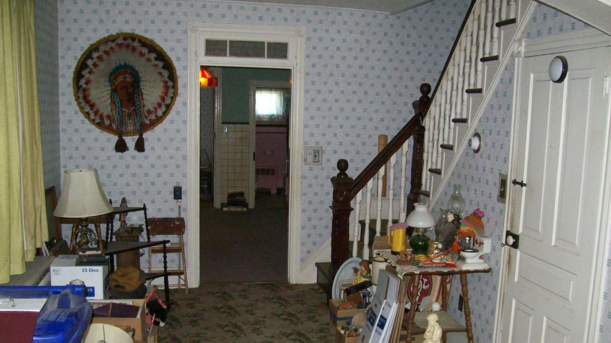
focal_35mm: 40
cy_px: 218
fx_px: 648
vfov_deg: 29.6
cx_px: 302
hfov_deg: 50.5
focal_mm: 6
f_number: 2.7
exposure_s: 1/64
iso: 200
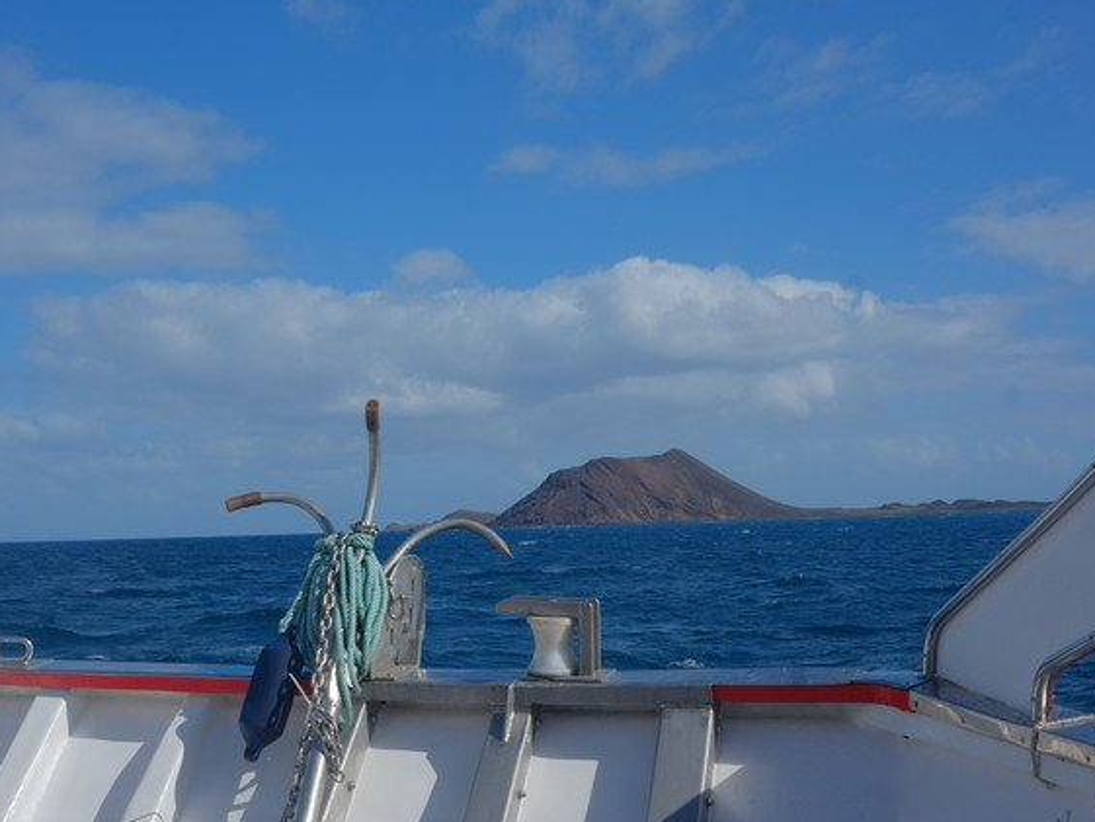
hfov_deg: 42.0
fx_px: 1424
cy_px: 413
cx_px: 482
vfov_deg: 32.2
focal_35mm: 45
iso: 200
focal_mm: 27
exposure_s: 1/350
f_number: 13
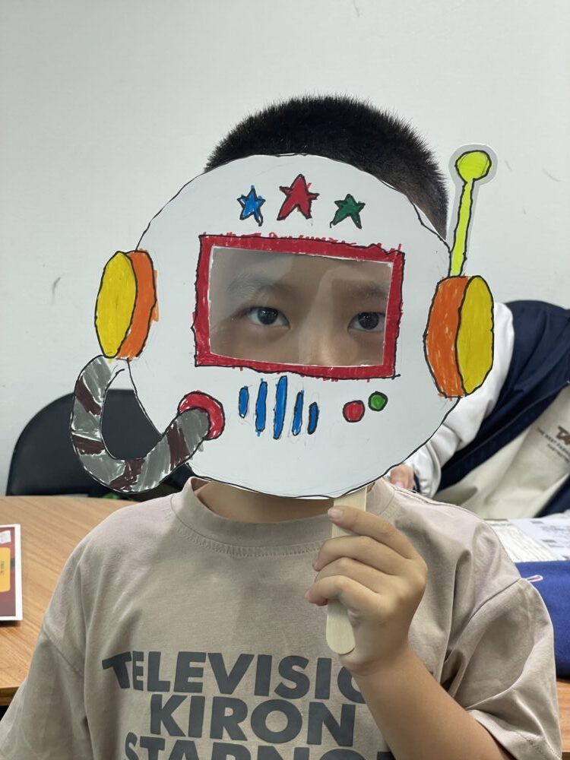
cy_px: 380
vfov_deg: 36.8
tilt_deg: -6.9
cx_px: 285
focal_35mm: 52
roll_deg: -2.9
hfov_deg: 28.0
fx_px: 1142
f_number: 2
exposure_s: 1/100
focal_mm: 6
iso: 80
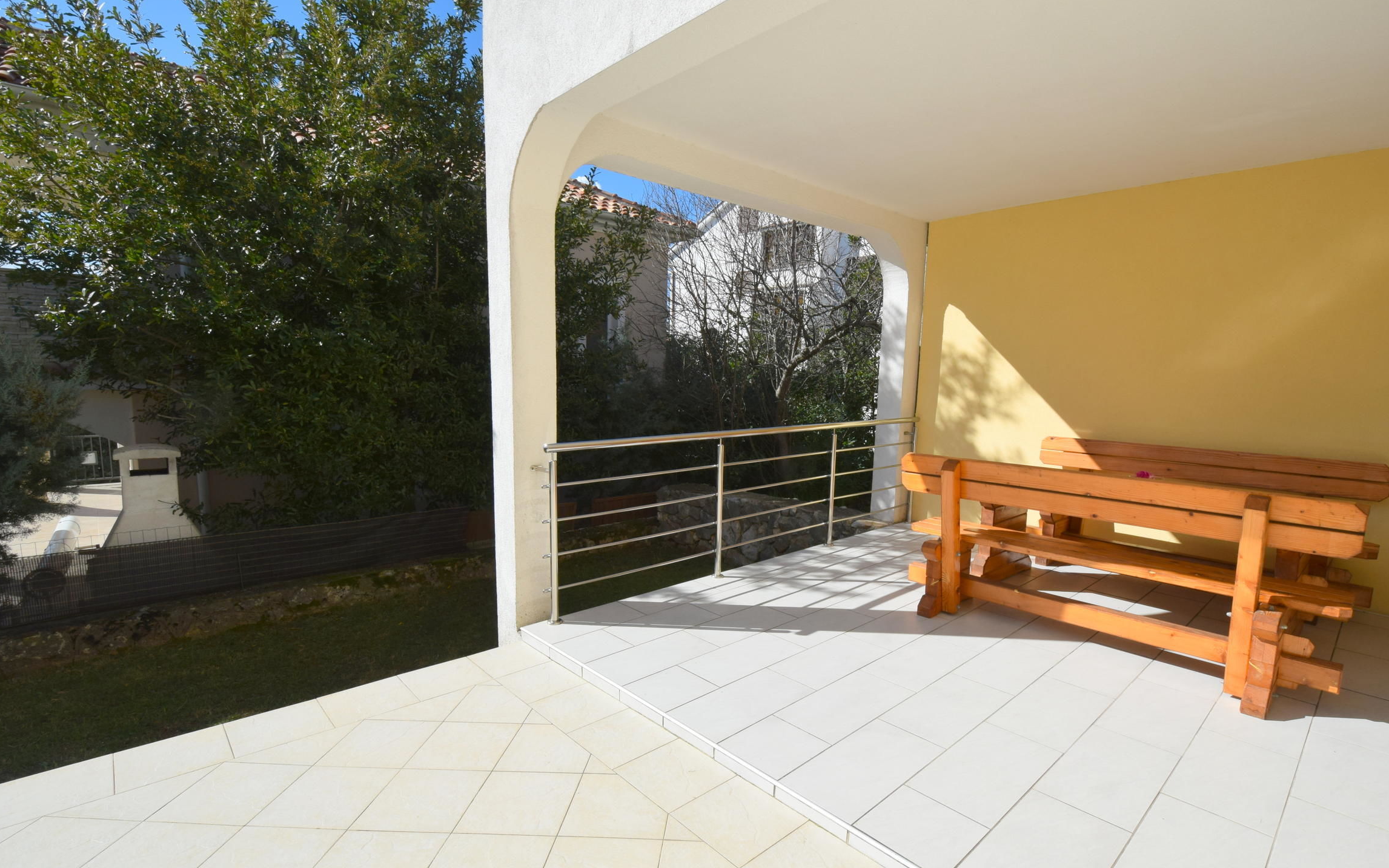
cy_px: 442
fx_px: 606
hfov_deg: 97.8
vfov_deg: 71.2
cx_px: 720
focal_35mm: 16
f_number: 10
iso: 200
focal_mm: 10
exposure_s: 1/400
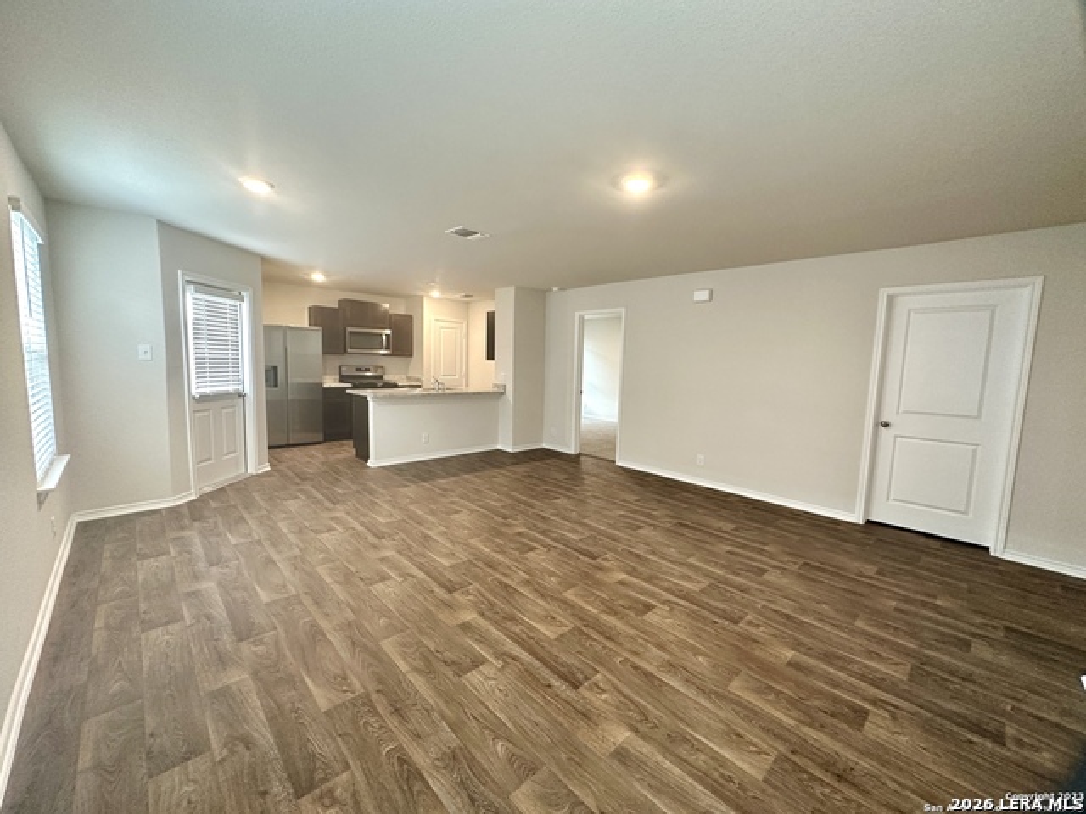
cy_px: 407
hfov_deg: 102.1
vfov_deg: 85.7
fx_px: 439
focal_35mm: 14
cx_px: 543
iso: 250
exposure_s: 1/60
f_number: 2.2
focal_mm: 2.22
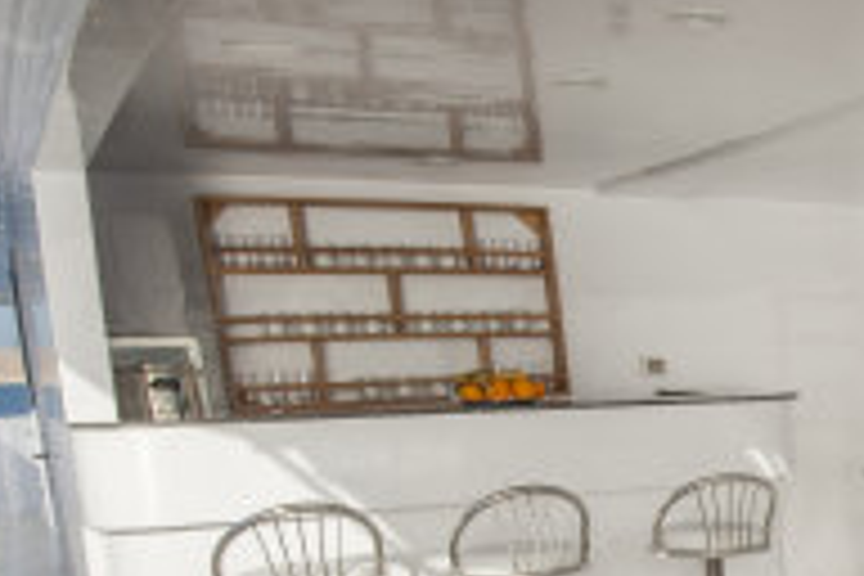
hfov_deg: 31.8
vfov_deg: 24.1
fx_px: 1224
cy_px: 686
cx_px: 1058
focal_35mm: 51
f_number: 16
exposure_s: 1/160
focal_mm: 16
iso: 200
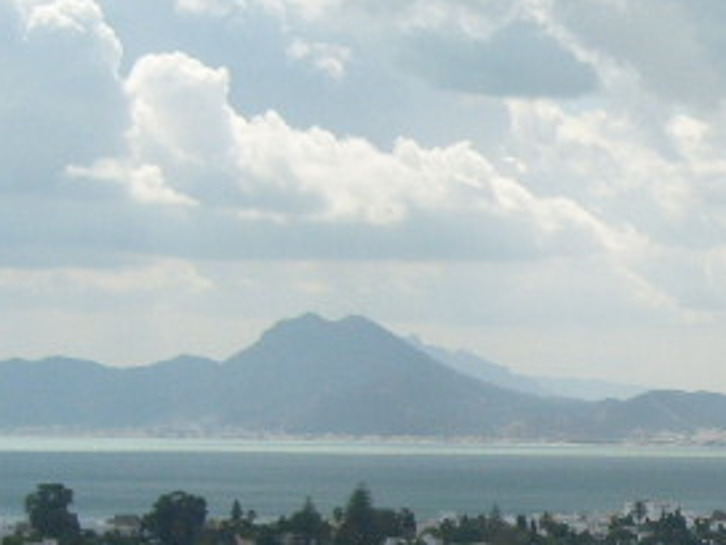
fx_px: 3398
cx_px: 1118
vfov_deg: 9.1
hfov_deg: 11.6
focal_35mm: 162
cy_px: 468
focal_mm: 7.2
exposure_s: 1/350
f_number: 7.7
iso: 80
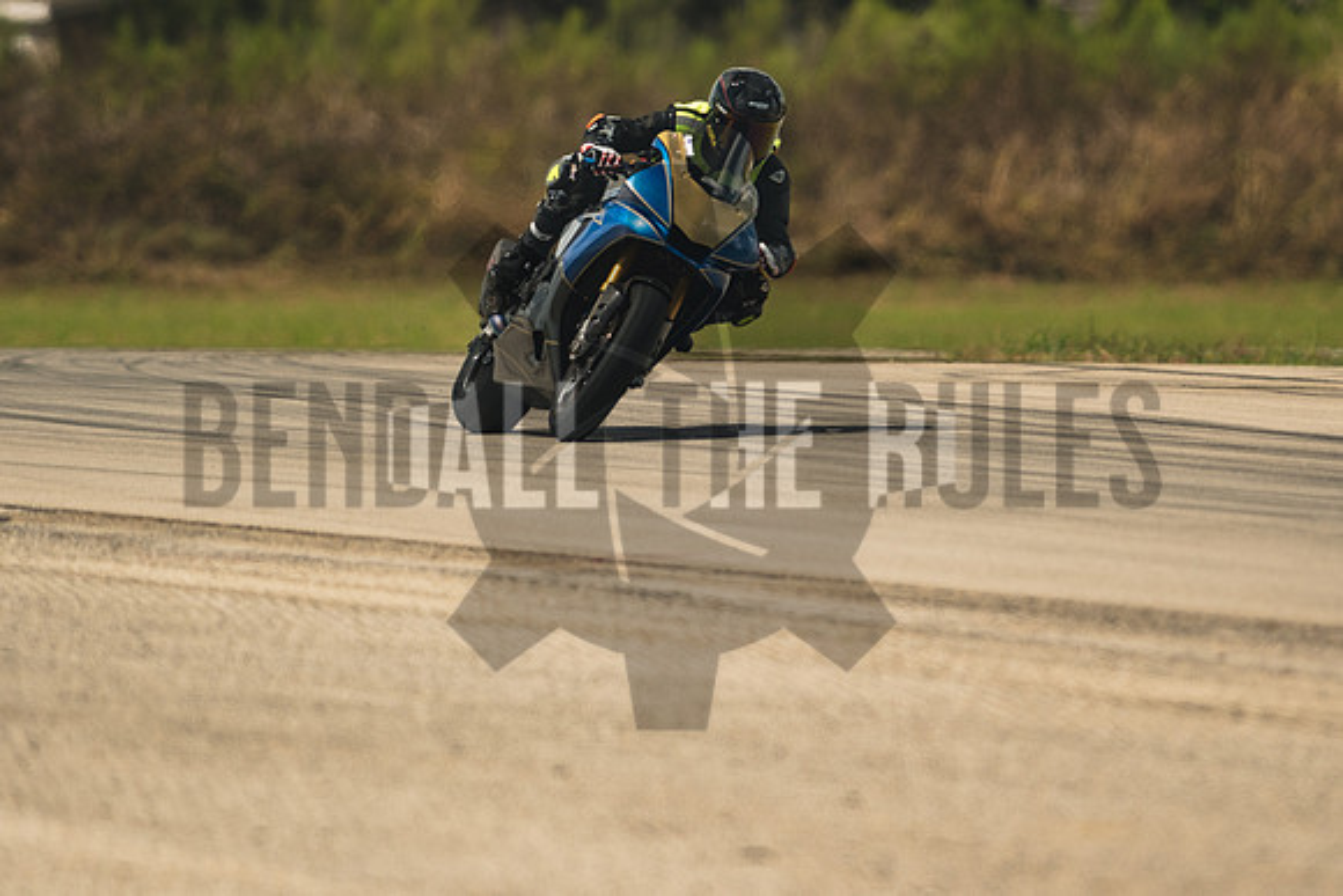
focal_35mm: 592
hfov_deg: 3.5
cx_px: 684
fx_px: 22076
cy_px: 412
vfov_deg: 2.3
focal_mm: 280
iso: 160
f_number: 2.8
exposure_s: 1/2000
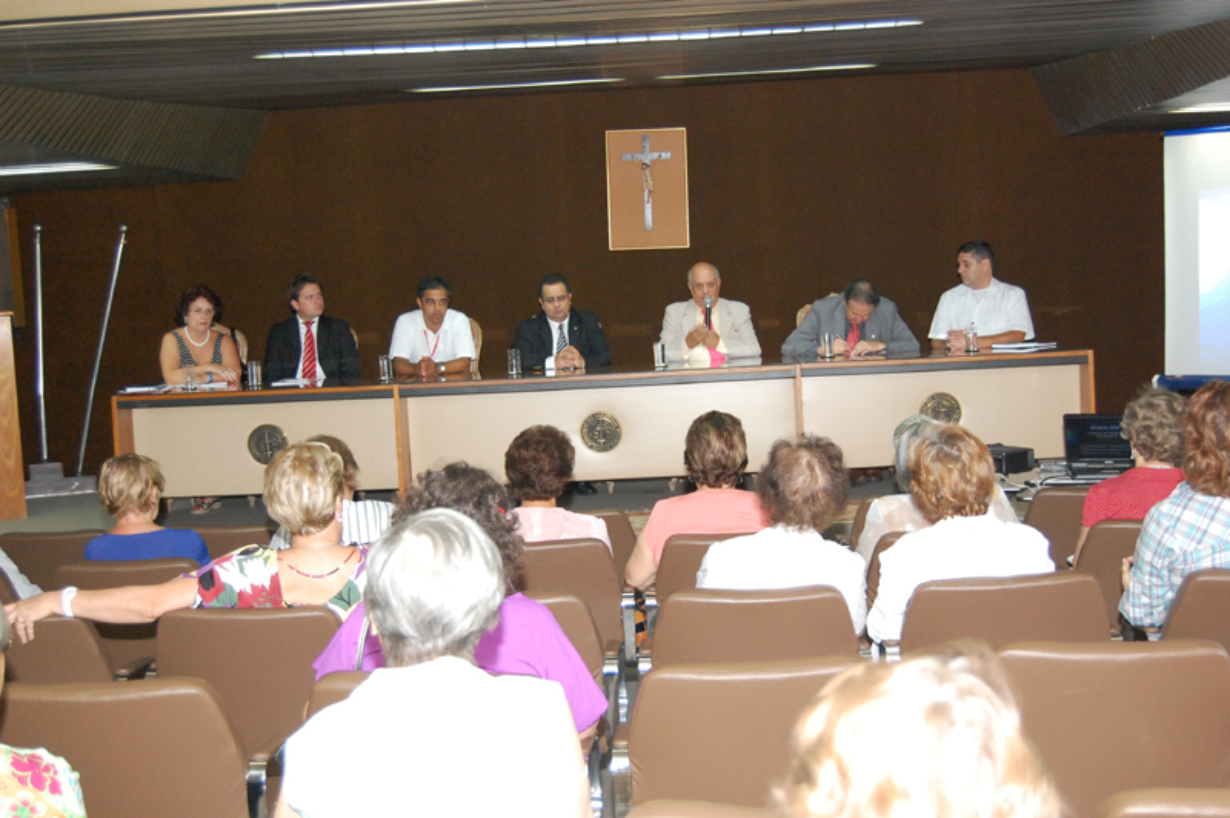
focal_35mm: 51
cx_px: 615
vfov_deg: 26.4
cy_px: 409
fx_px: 1741
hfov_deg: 38.9
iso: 1600
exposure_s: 1/60
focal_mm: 34
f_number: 4.5
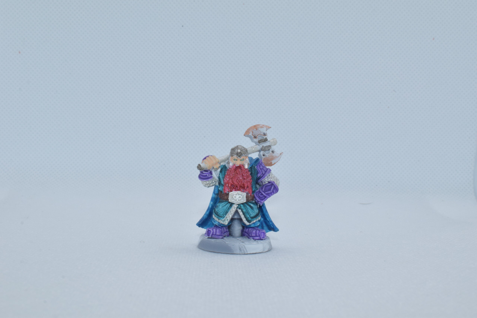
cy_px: 159
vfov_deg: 25.8
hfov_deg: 37.8
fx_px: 696
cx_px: 238
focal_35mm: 52
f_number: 22
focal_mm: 35
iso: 800
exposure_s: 1/125
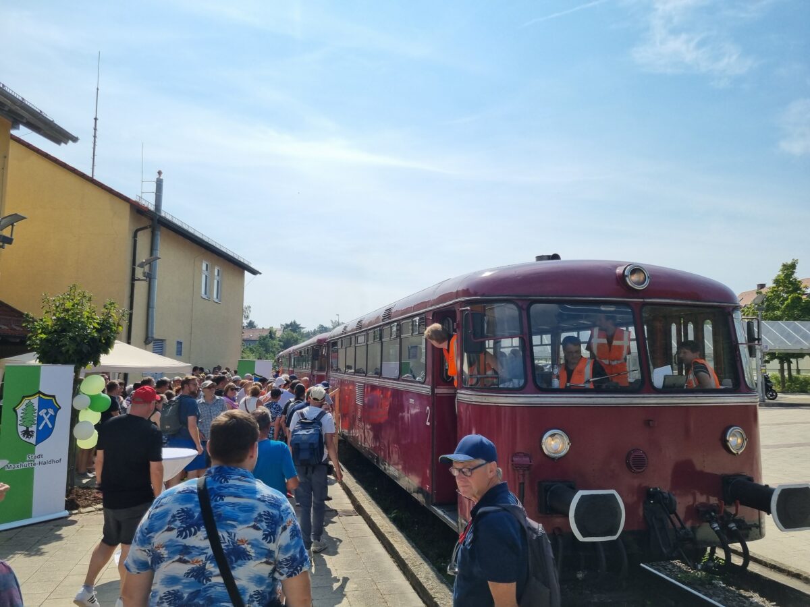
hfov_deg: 67.3
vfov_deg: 53.1
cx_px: 405
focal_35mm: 26
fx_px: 608
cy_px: 304
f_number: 1.8
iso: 50
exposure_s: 1/5216
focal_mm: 5.4
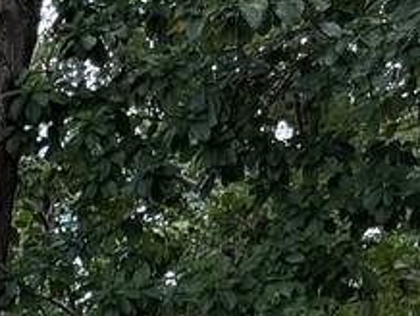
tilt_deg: -3.5
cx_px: -719
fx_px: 2138
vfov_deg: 7.8
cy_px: 767
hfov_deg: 9.5
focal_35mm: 176
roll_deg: +0.2
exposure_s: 1/524
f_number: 1.78
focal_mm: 6.76
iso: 100
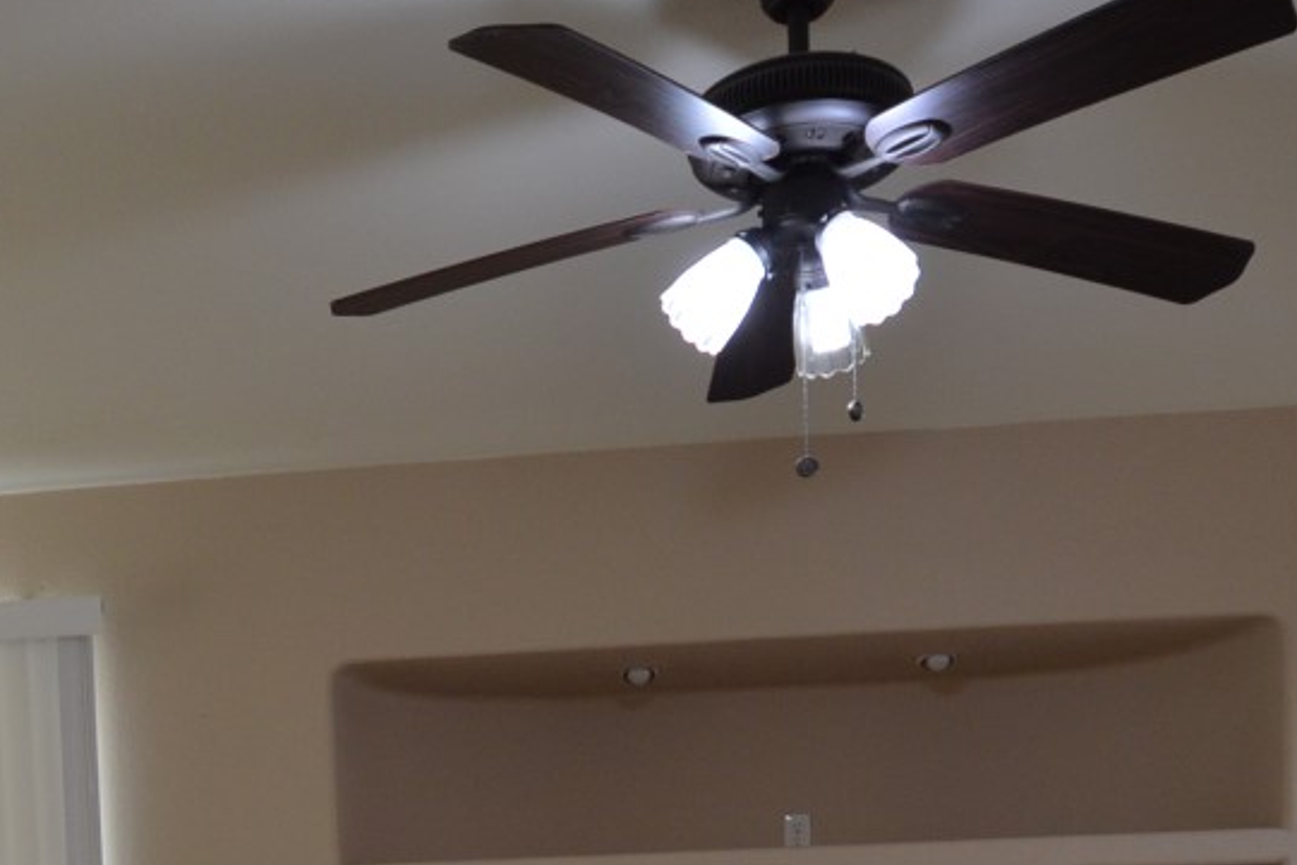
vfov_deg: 24.6
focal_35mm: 45
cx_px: 472
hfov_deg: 43.2
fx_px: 1622
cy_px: 1220
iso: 400
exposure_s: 1/60
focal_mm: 10
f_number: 4
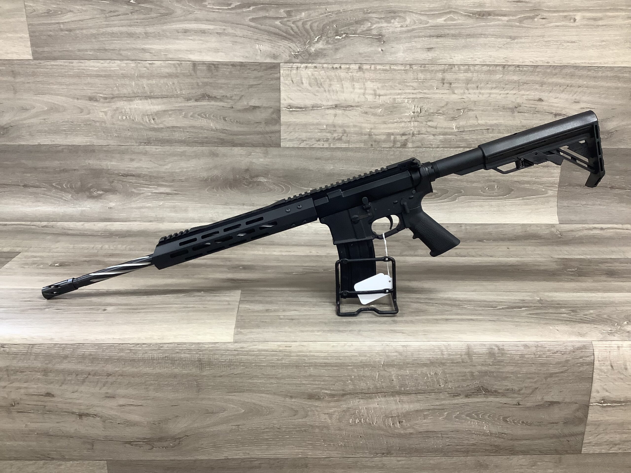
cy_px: 236
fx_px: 565
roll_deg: -2.4
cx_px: 316
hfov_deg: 58.4
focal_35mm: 31
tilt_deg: -19.4
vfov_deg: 45.4
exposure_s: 1/60
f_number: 2.4
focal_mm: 3.3
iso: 100
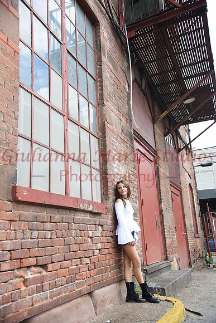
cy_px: 162
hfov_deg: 41.1
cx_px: 108
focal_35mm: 32
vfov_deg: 58.7
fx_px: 288
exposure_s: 1/320
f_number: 7.1
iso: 500
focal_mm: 32
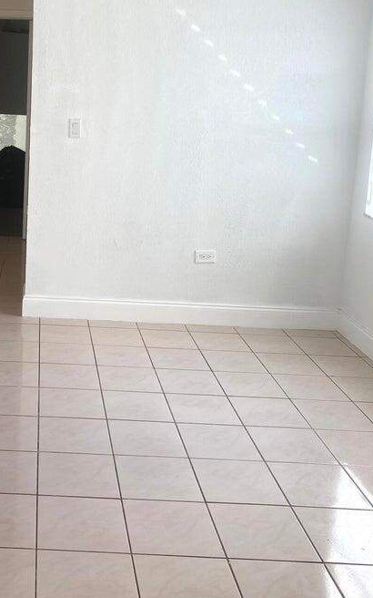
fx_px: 699
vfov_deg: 45.6
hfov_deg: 28.7
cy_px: 202
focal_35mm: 43
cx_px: 35
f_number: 1.8
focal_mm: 4.25
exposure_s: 1/216
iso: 32
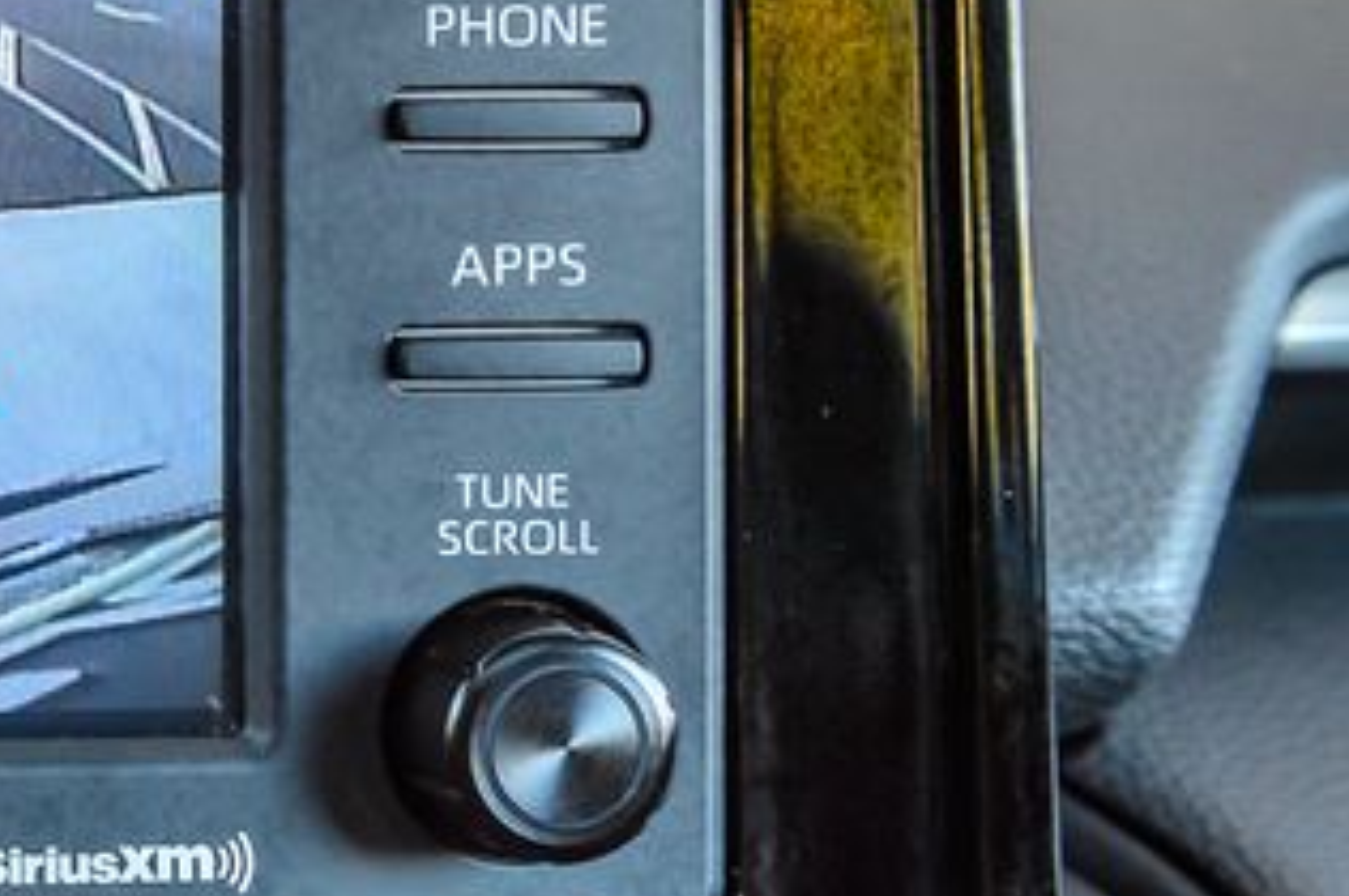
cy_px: 166
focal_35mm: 116
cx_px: -726
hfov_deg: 16.1
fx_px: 4342
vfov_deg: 11.7
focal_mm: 35
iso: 400
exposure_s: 1/125
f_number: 4
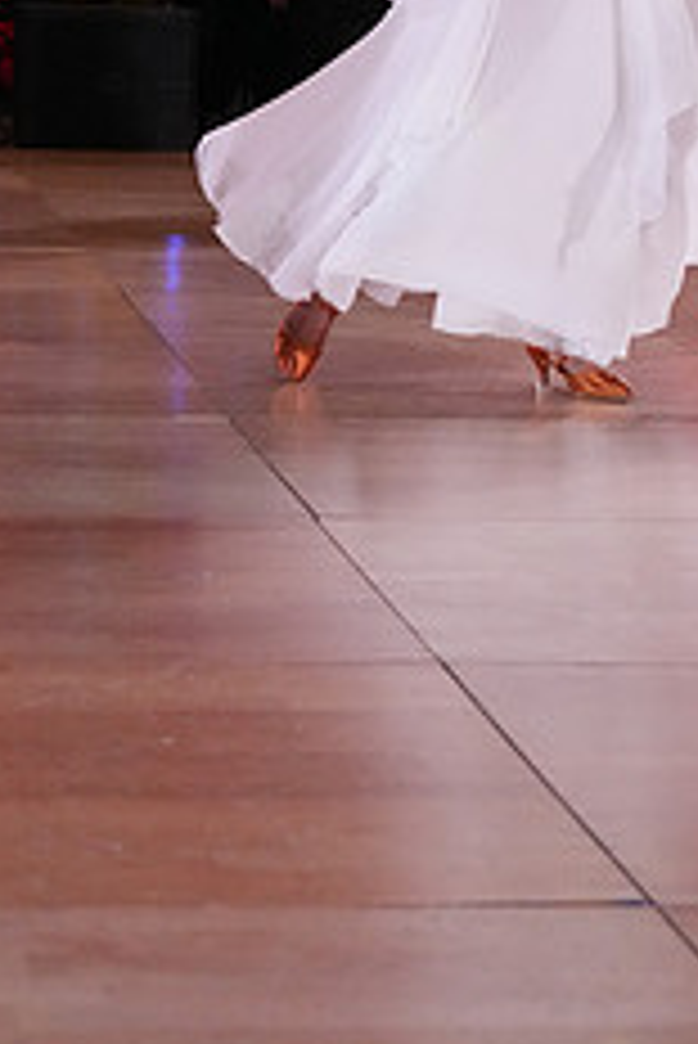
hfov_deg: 10.9
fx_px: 3630
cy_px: -176
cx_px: 128
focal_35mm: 125
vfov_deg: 15.8
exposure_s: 1/400
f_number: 5.6
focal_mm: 50
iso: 5000
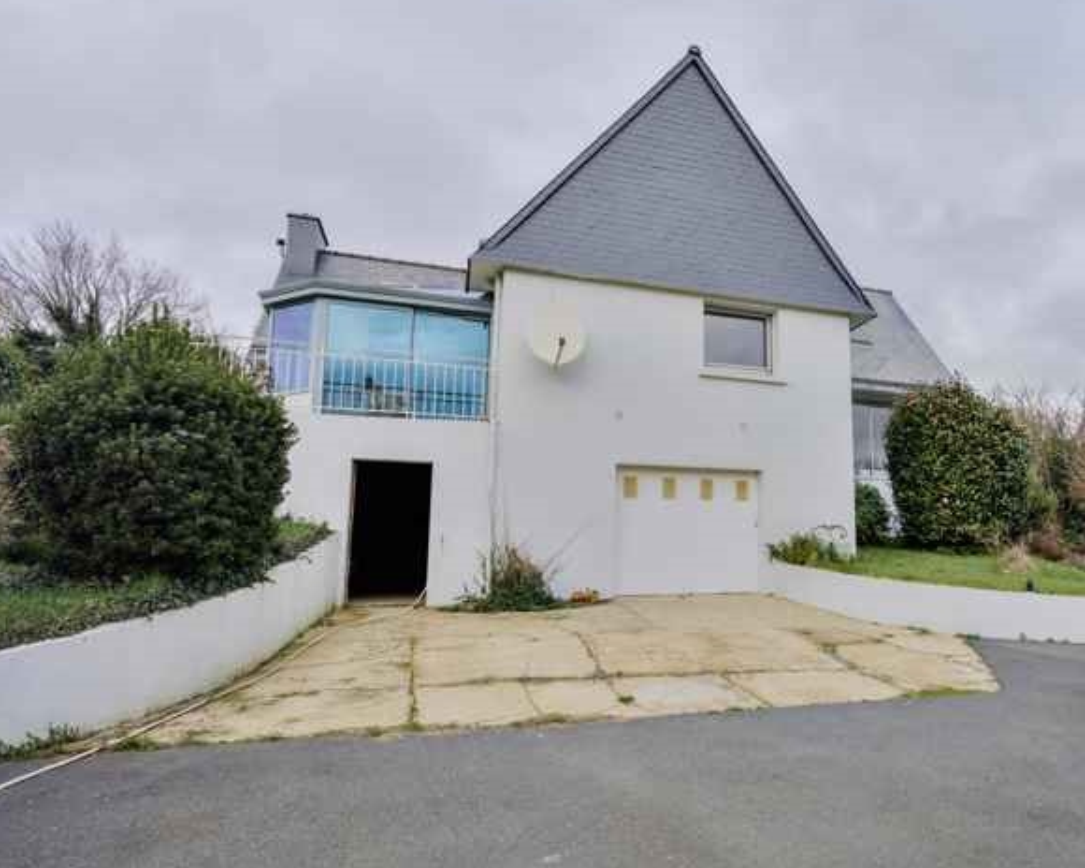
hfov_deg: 71.8
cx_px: 728
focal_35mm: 22
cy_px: 472
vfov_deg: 62.1
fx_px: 719
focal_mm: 17.3
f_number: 8
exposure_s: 1/4000
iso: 800
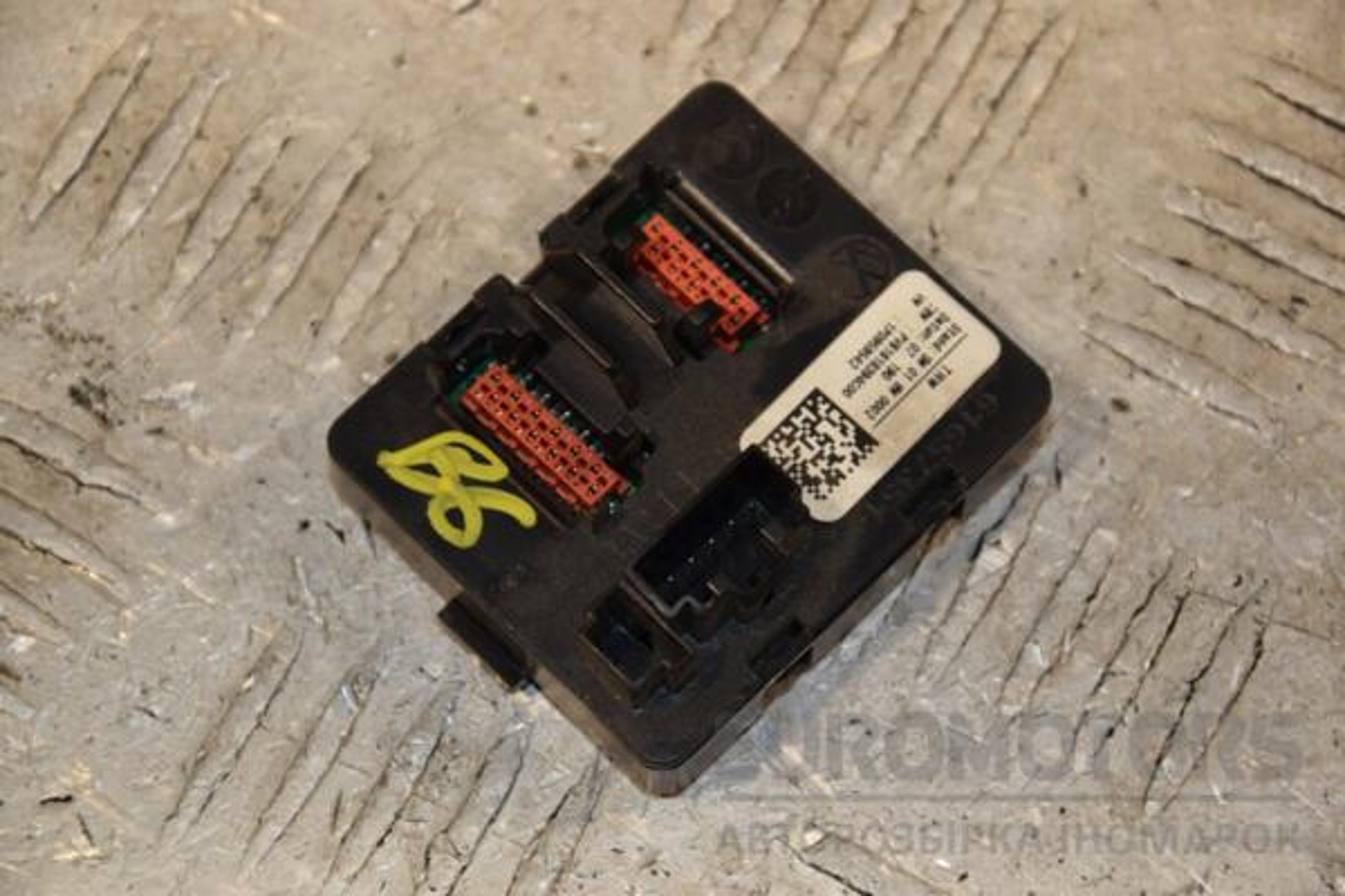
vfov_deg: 8.7
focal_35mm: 158
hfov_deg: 13.0
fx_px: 5884
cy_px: 448
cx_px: 672
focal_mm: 105
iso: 800
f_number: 7.1
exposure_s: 1/200
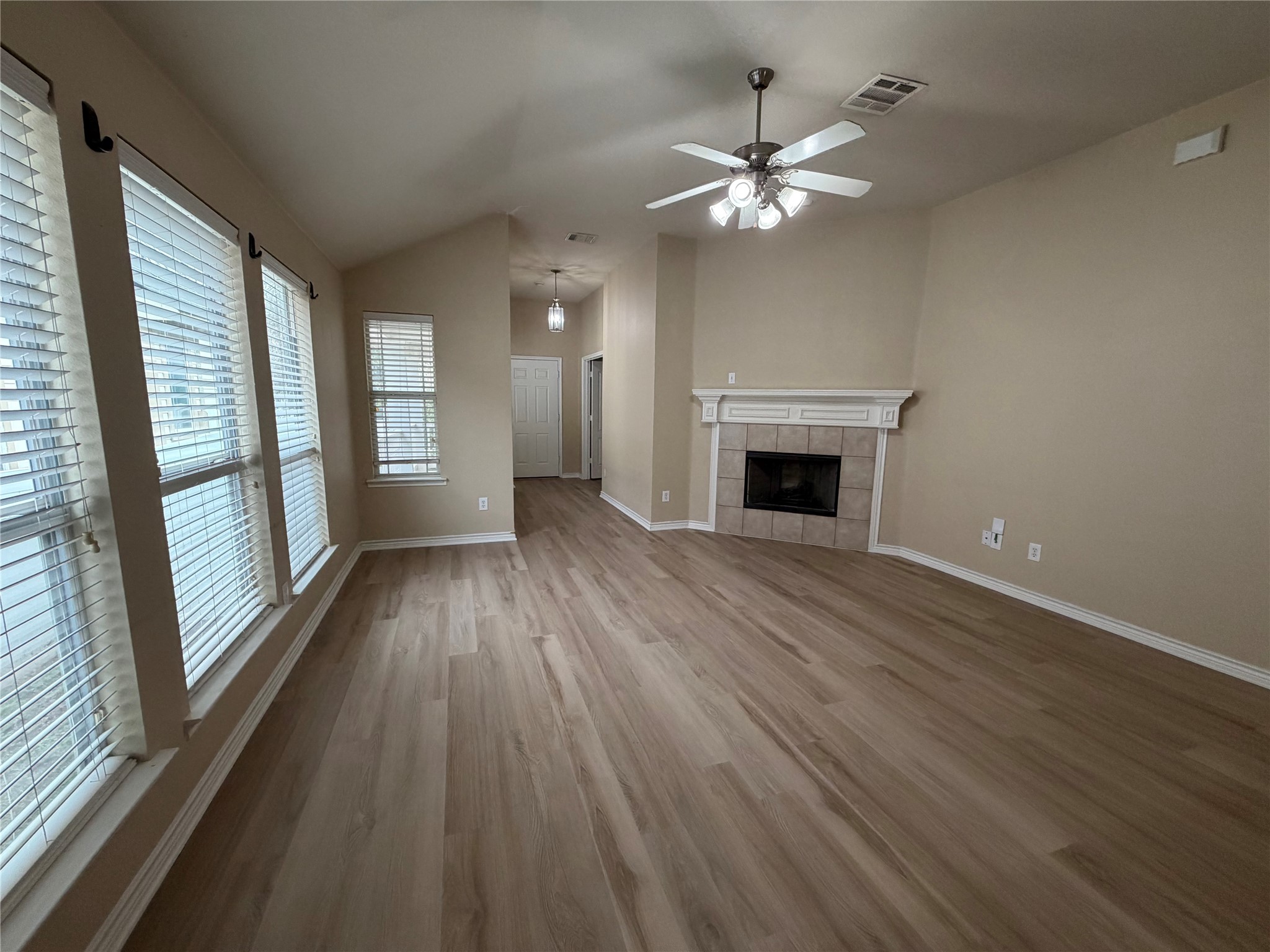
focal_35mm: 14
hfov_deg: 102.1
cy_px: 476
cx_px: 635
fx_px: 514
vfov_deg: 85.7
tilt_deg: -8.3
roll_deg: -0.2
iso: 250
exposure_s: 1/120
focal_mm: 2.22
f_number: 2.2
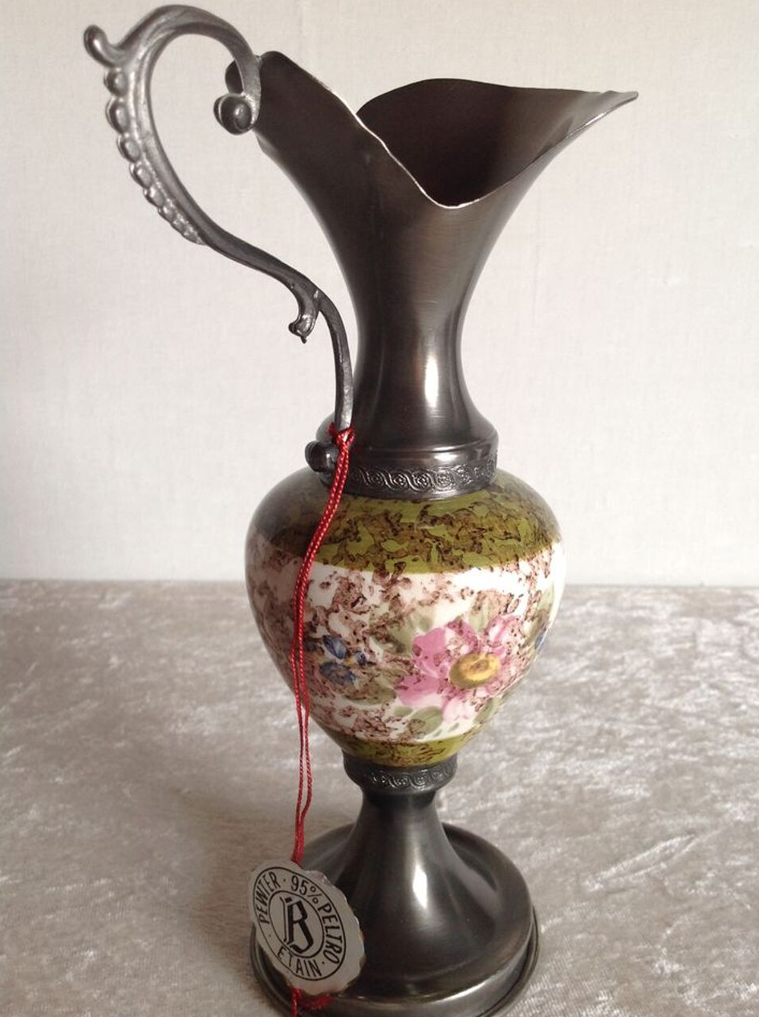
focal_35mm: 37
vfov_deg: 50.2
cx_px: 398
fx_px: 1085
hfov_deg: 38.6
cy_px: 529
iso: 50
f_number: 2.4
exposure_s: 1/30
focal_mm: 4.28
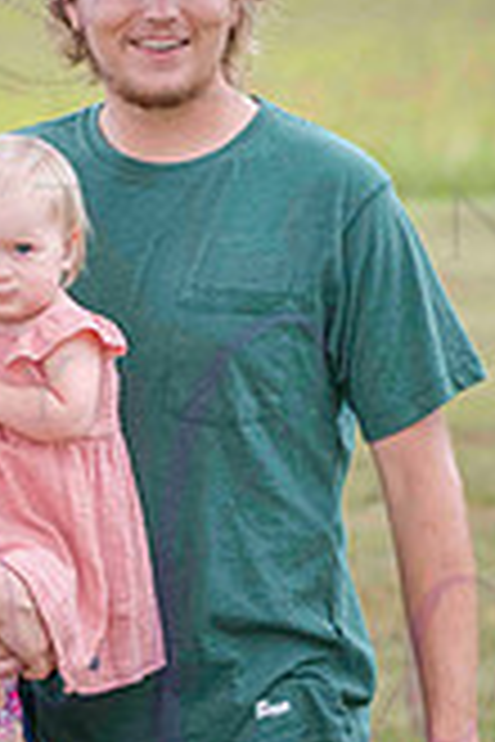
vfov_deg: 7.5
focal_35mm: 273
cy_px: 382
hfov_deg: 5.0
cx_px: 63
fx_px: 5630
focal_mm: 100
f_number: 4.5
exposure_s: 1/320
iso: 400
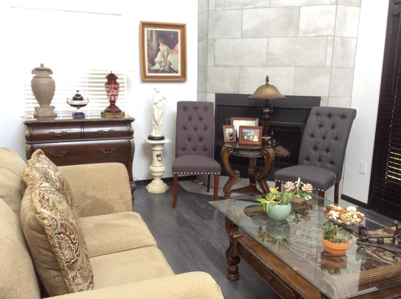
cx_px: 200
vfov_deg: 44.0
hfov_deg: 56.9
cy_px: 150
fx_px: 370
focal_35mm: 32
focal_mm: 3.3
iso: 64
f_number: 2.4
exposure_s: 1/24
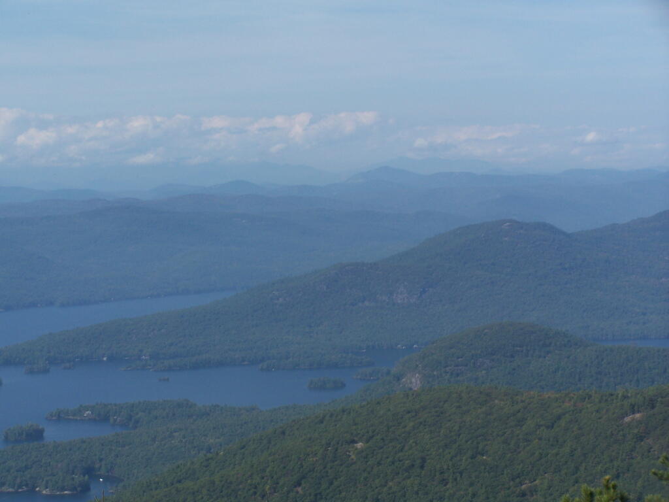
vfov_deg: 14.1
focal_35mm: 105
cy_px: 251
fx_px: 2029
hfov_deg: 18.7
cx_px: 334
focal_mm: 17.5
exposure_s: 1/800
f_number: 4.5
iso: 80
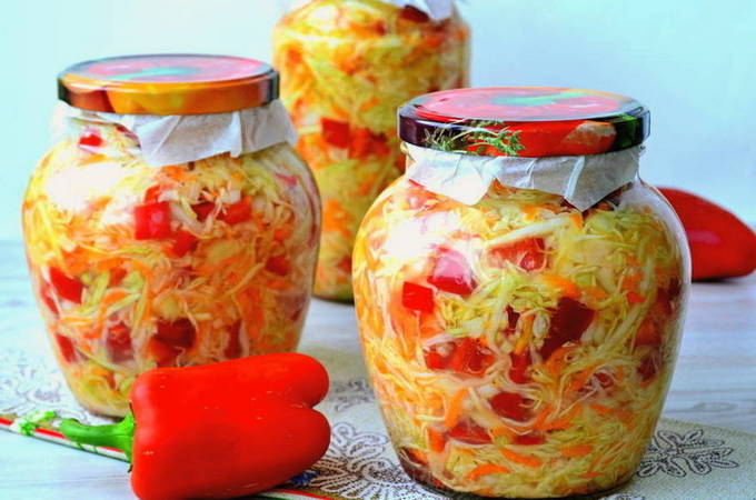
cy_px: 250
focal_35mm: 82
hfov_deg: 24.7
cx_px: 378
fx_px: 1728
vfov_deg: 16.5
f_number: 8
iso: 400
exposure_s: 1/50
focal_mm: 55
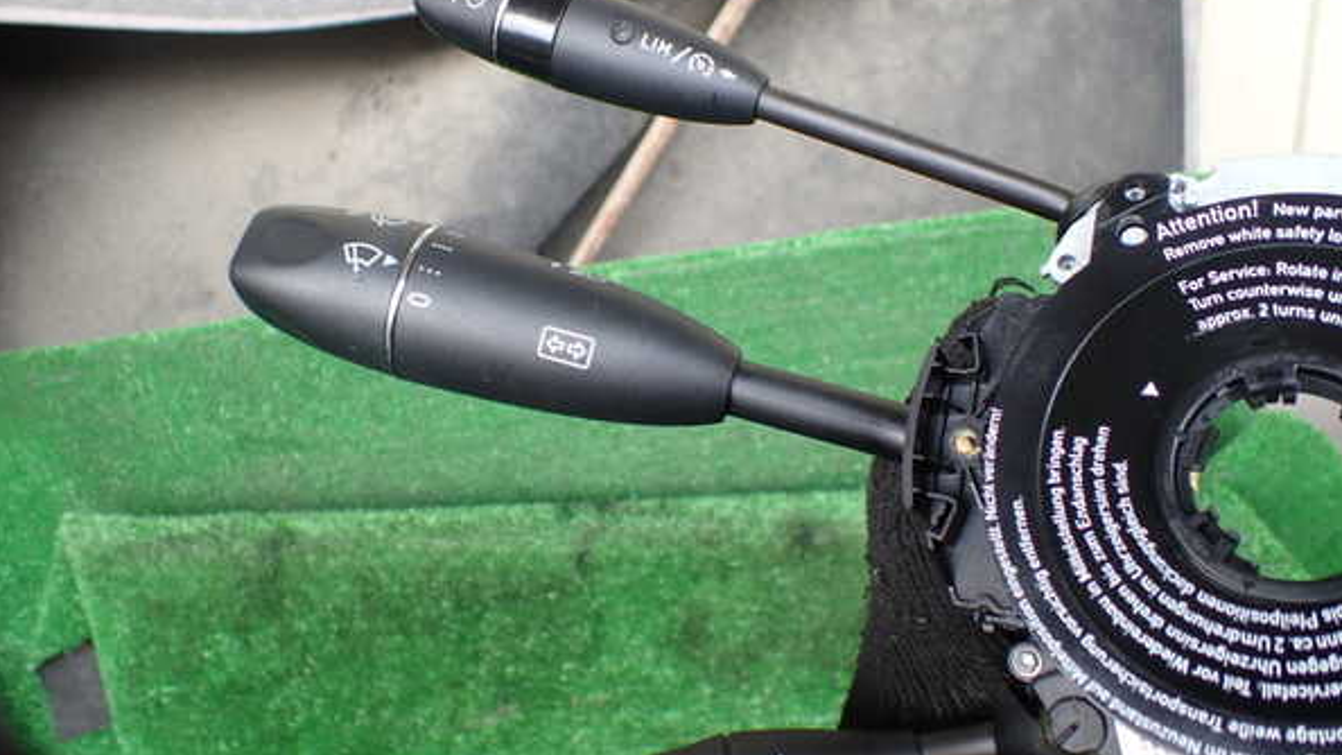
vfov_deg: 35.6
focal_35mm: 33
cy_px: 366
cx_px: 669
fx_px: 1174
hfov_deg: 59.5
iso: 200
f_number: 2.3
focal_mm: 5.4
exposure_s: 1/125
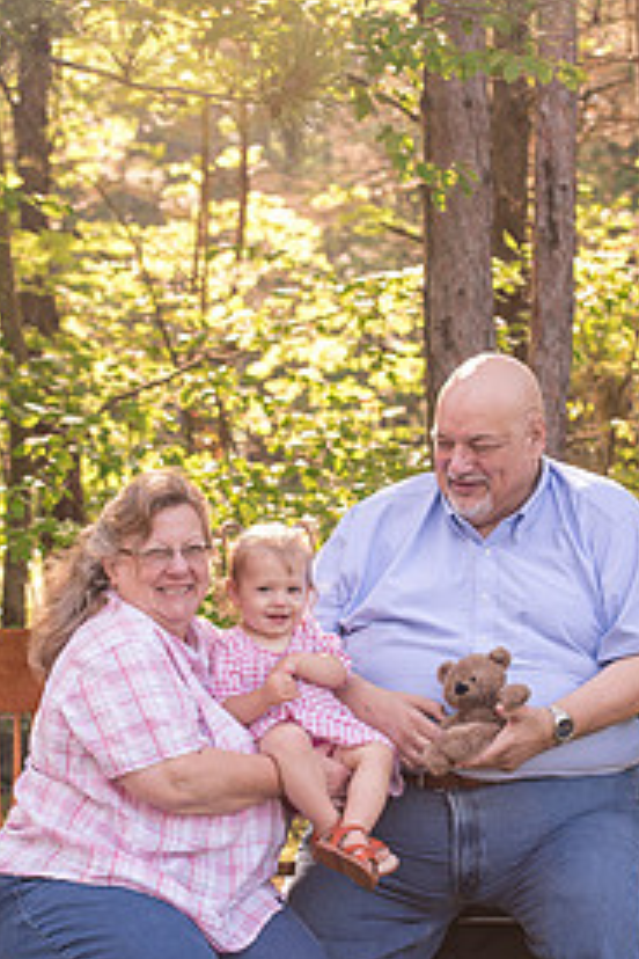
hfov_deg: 12.0
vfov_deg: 17.9
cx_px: 313
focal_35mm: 114
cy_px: 618
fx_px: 3035
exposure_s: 1/250
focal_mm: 70
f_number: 5
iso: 400
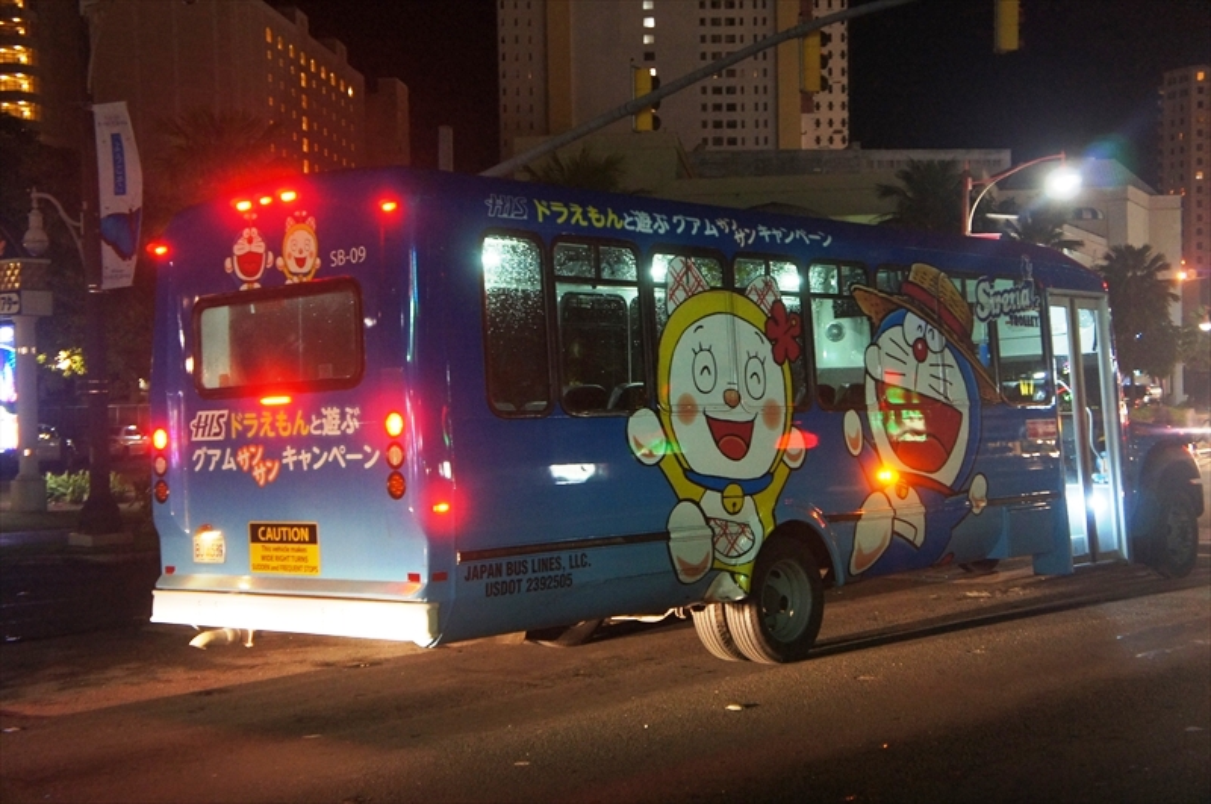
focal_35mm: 48
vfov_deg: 28.0
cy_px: 402
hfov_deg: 41.2
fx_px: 1612
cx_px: 606
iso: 1600
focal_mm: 32
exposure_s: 1/10
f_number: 4
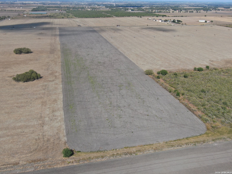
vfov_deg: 41.8
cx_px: 116
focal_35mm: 34
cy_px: 87
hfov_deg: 54.0
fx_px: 228
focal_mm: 5.82
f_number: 3.2
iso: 100
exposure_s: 1/1250
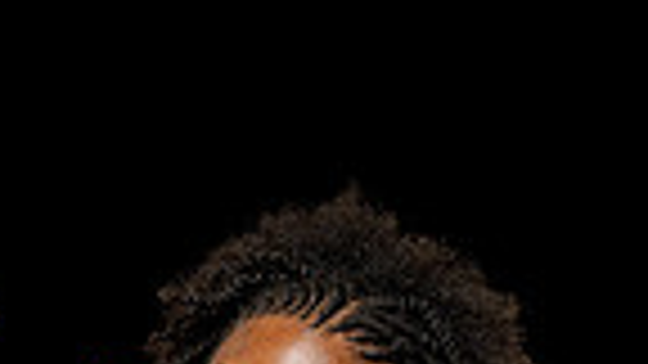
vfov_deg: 9.3
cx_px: 176
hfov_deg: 19.2
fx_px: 1907
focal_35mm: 111
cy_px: 993
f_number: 5.6
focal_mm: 34
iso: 640
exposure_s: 1/250
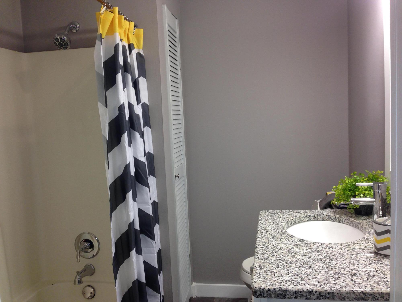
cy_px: 151
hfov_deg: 55.4
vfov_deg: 42.9
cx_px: 201
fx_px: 383
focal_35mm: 33
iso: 50
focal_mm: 4.12
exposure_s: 1/40
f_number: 2.4
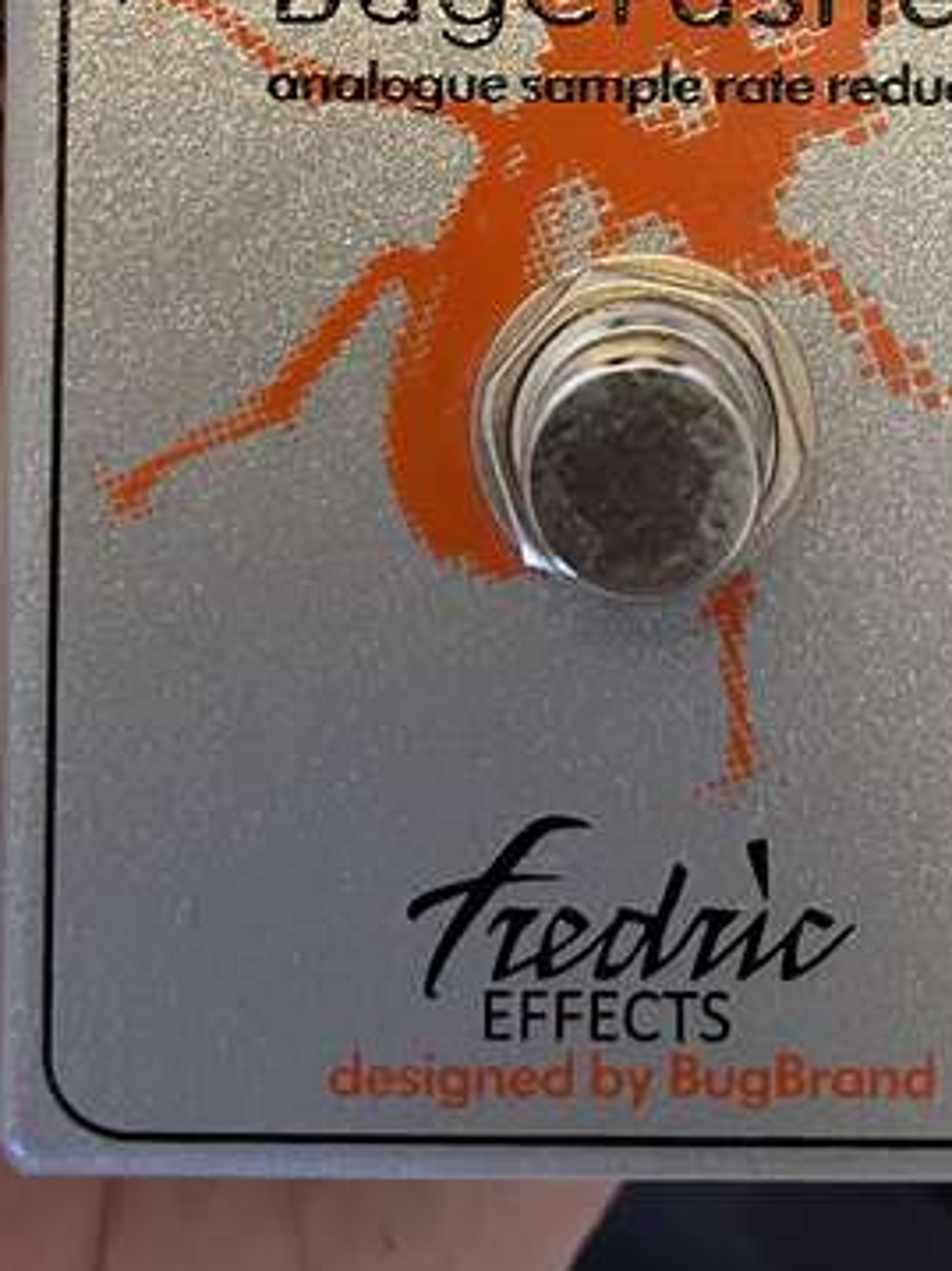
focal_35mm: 58
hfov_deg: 25.1
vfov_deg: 30.8
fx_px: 2128
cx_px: 648
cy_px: -11
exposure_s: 1/60
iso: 250
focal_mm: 4.2
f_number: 1.6
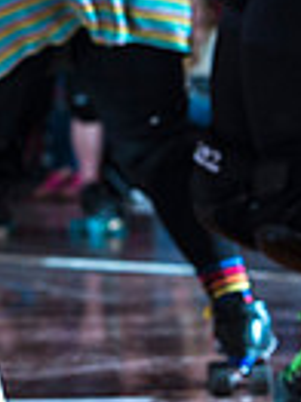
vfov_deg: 4.9
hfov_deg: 3.6
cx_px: -415
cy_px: -57
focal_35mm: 404
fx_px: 4692
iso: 800
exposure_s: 1/160
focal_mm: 95
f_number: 7.1
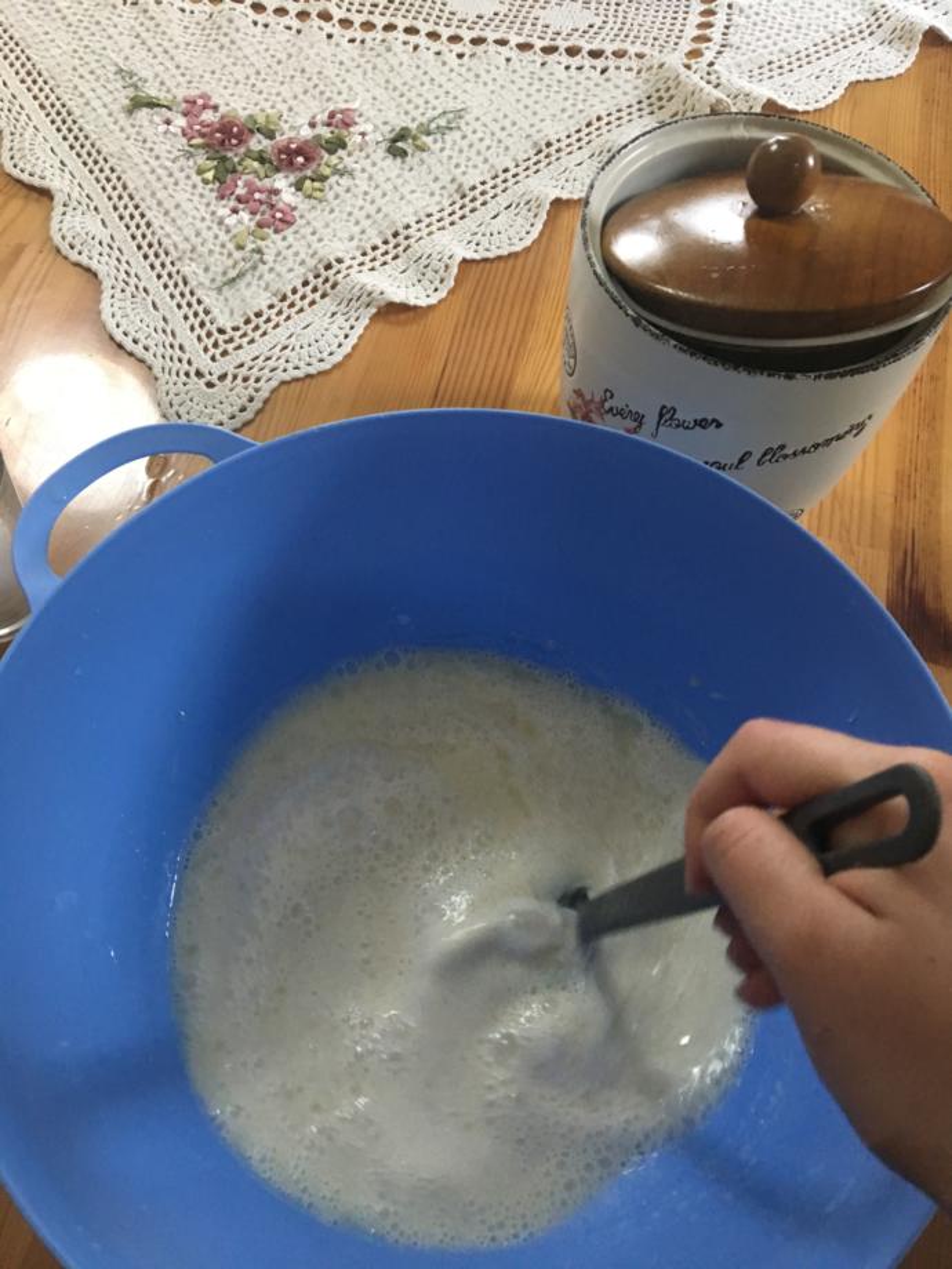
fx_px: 1063
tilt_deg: -60.7
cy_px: 634
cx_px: 476
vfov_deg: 61.7
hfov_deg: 48.2
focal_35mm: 29
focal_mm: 4.15
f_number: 2.2
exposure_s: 1/33
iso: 200
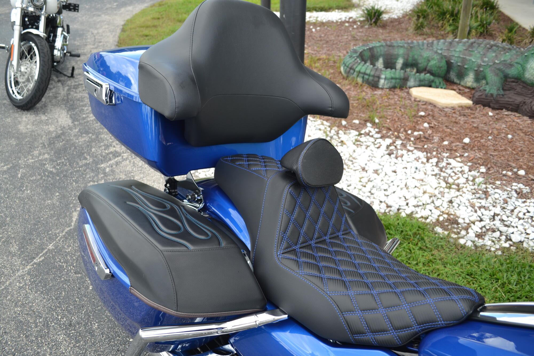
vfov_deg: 43.6
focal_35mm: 30
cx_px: 267
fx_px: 445
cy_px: 178
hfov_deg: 61.9
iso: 100
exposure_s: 1/200
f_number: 4.5
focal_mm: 20
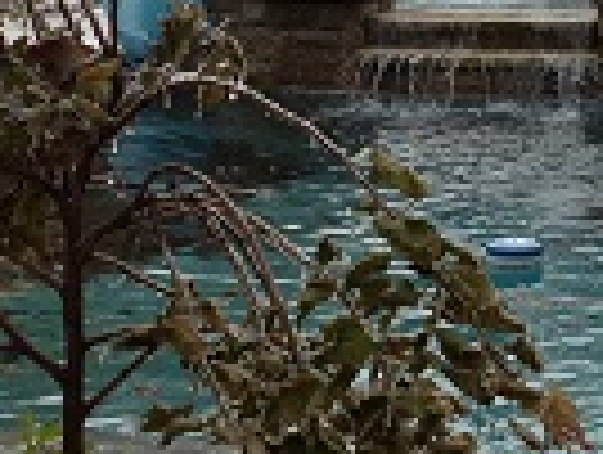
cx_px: 574
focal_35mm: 150
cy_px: 16
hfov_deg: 13.0
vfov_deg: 9.9
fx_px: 2618
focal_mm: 4.28
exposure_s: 1/613
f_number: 2.4
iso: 50
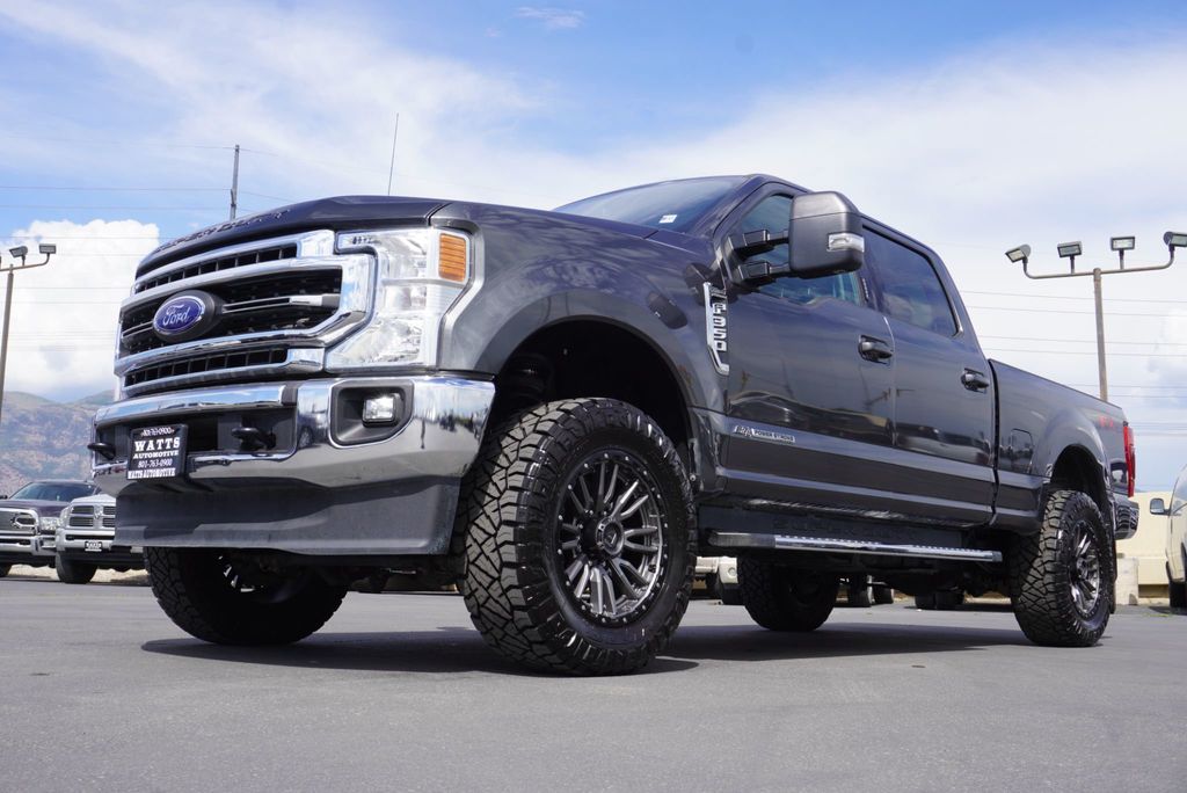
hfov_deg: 53.1
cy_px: 396
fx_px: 1188
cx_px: 594
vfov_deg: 36.9
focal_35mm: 36
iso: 100
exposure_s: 1/125
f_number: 10
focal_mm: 24
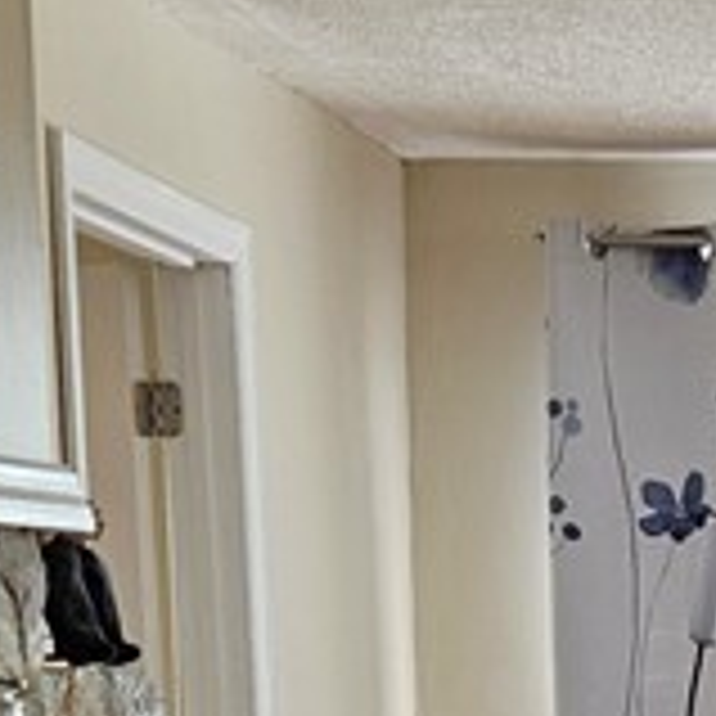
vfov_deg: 12.1
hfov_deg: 13.0
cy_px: 1324
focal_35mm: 131
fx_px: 3066
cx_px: 869
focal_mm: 5.4
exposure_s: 1/120
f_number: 1.8
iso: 50
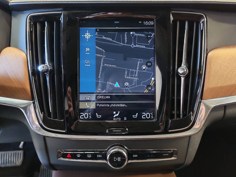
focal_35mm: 31
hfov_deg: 58.4
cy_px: 88
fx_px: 211
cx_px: 118
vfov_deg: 45.4
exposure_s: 1/50
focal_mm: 6.12
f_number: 1.9
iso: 2000
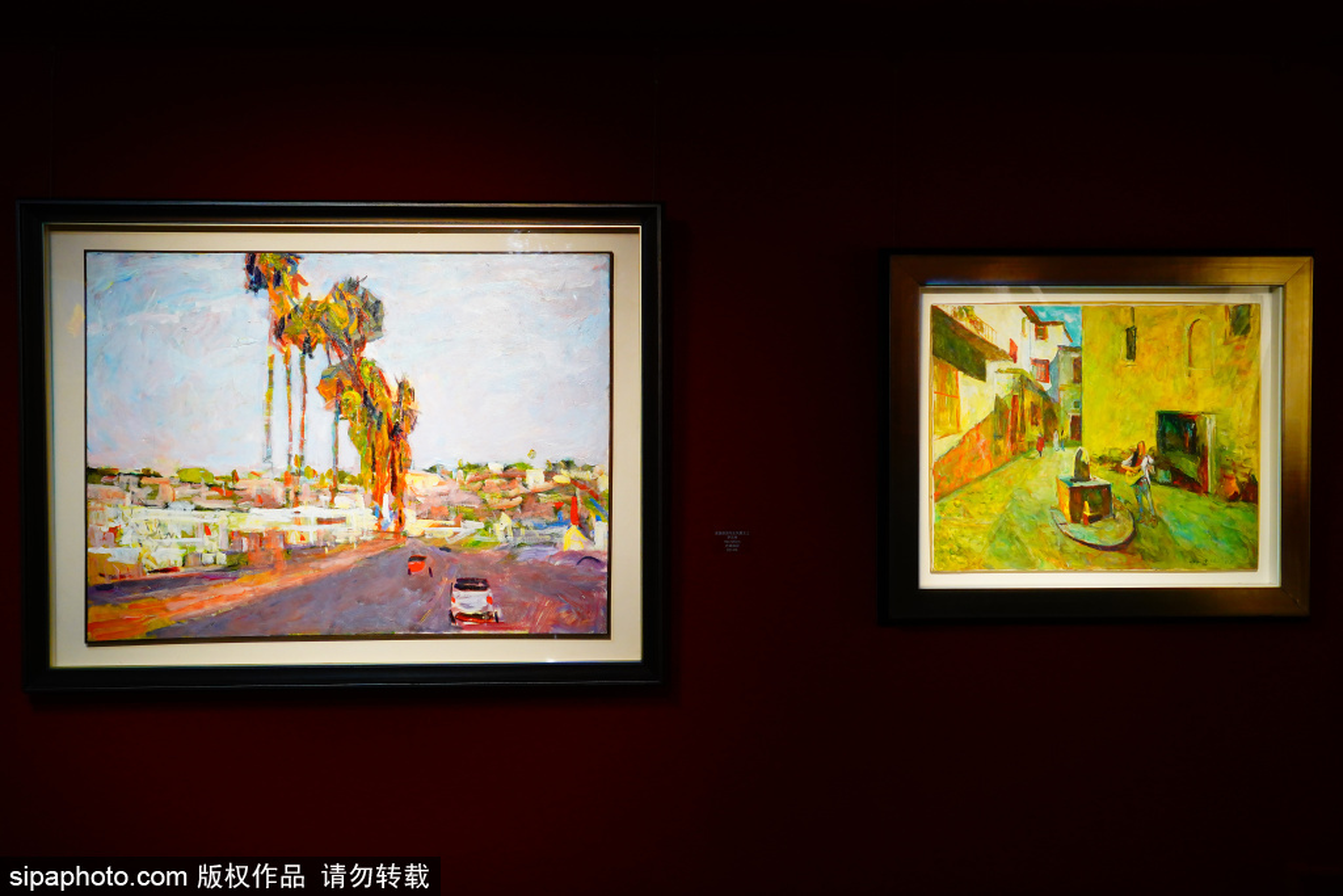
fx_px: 1231
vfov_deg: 40.0
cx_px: 672
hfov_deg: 57.2
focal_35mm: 33
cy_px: 448
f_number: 5.6
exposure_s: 1/80
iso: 1600
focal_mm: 33
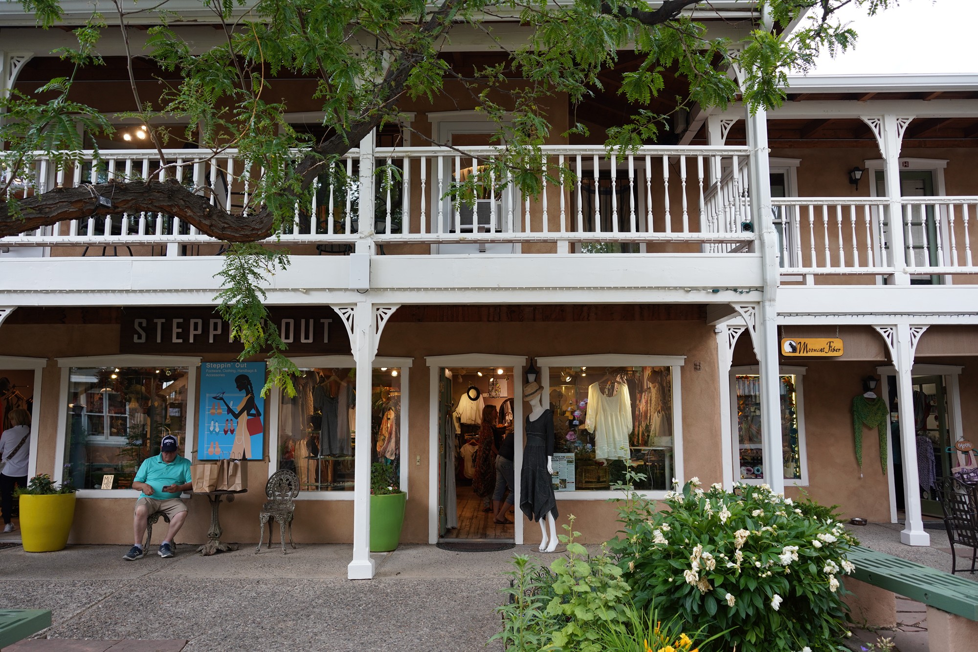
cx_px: 489
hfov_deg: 65.5
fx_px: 761
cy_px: 326
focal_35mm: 28
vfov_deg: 46.4
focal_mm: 28
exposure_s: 1/100
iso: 400
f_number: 4.5
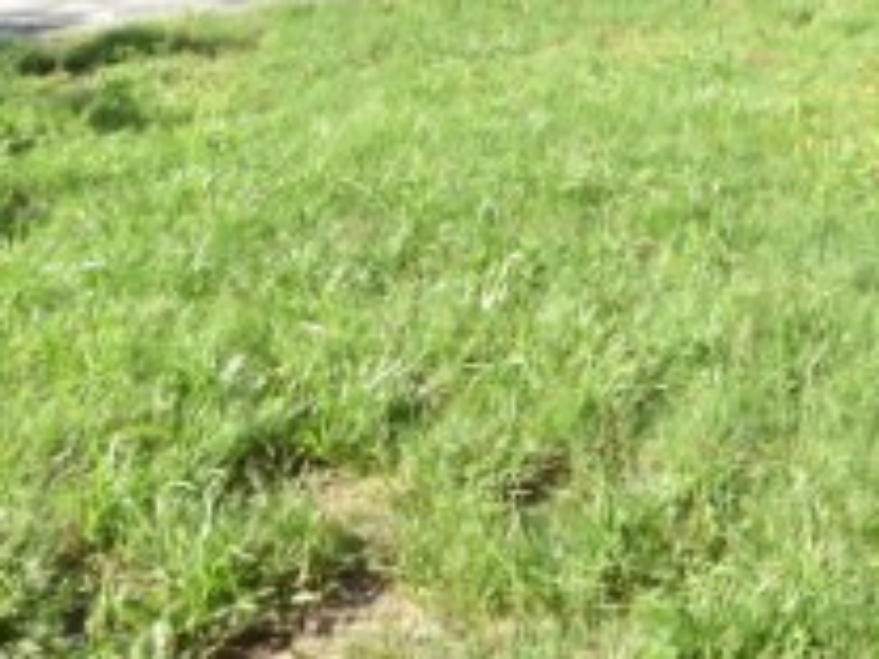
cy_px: -220
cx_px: 824
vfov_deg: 24.9
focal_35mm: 50
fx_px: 1270
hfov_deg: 35.5
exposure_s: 1/3000
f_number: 3.5
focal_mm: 10
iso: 800
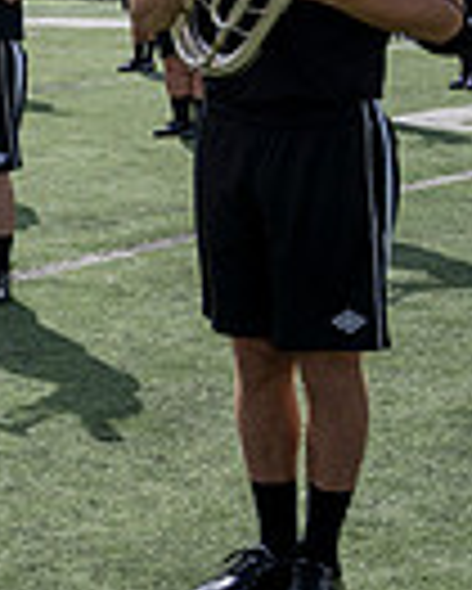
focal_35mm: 100
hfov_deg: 13.2
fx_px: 1744
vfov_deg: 19.0
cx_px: -485
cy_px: 137
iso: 200
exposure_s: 1/1600
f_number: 5
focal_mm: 24
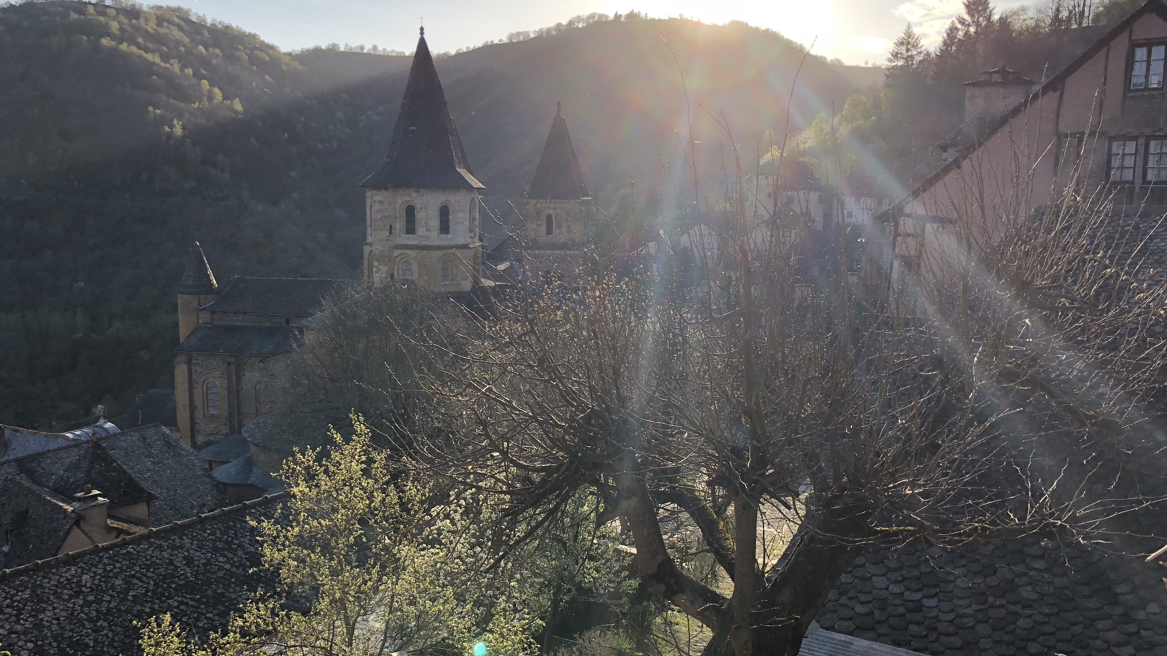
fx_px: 959
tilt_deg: -7.0
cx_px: 587
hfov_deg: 62.6
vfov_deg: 37.8
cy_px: 319
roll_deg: +0.2
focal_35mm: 31
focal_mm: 4
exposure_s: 1/1000
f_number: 1.8
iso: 20
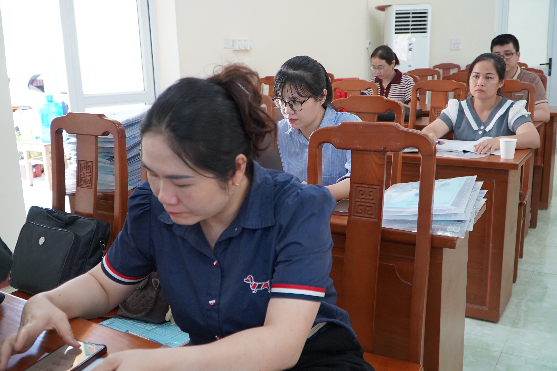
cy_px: 186
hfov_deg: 57.2
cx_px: 278
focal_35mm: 33
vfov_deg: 40.0
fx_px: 511
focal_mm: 22
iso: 1600
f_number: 4
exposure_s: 1/160
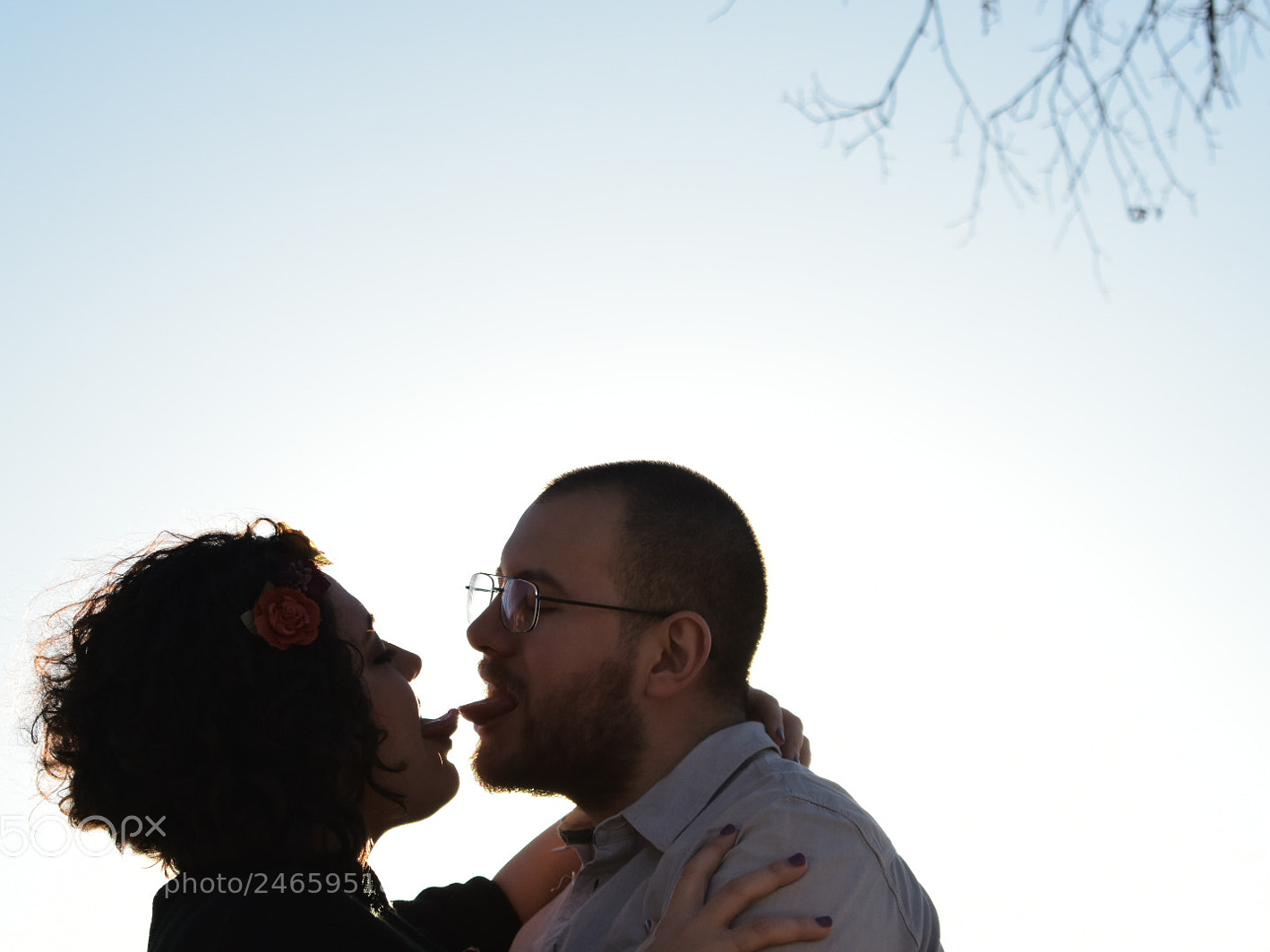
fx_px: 3285
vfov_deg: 16.5
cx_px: 660
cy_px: 476
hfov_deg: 21.9
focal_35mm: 90
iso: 640
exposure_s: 1/1600
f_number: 5.6
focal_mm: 55
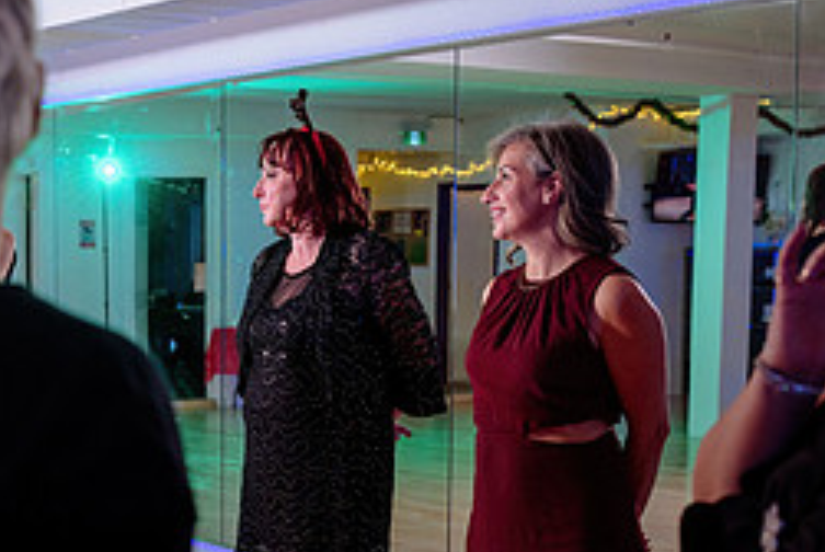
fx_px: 1606
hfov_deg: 27.5
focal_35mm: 70
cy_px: 425
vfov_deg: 19.4
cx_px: 49
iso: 500
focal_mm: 28
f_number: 2.8
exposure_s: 1/200
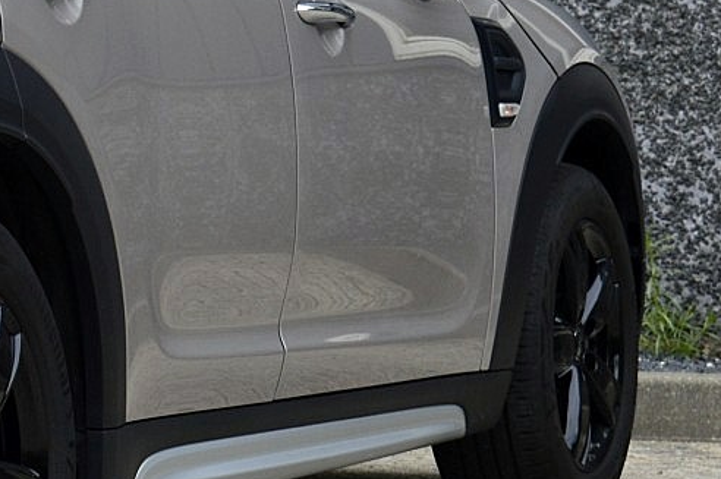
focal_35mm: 188
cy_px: 70
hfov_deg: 10.5
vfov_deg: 7.3
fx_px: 3761
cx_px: -432
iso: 400
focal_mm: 38
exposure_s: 1/250
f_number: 10
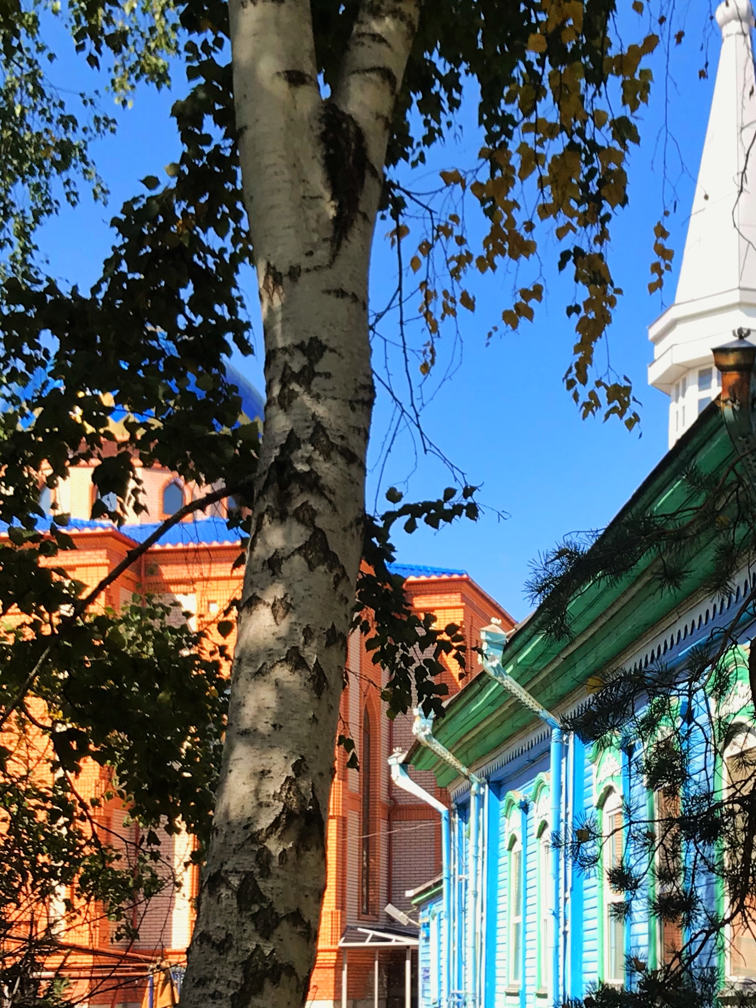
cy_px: 681
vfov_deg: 30.5
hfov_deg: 23.1
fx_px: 1834
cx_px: 568
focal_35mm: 63
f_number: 1.8
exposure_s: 1/1053
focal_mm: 3.99
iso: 20
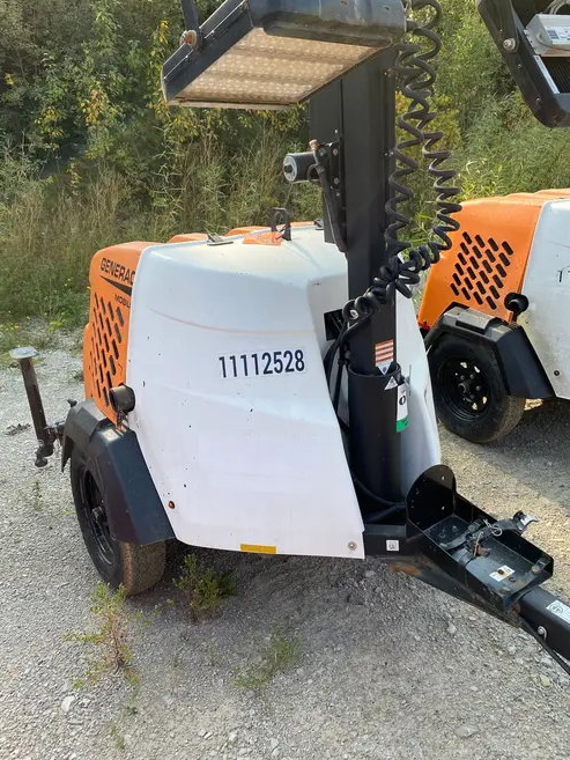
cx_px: 316
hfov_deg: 48.2
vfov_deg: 61.5
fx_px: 636
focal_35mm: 29
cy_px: 340
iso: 32
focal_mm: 4.25
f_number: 1.8
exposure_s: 1/778
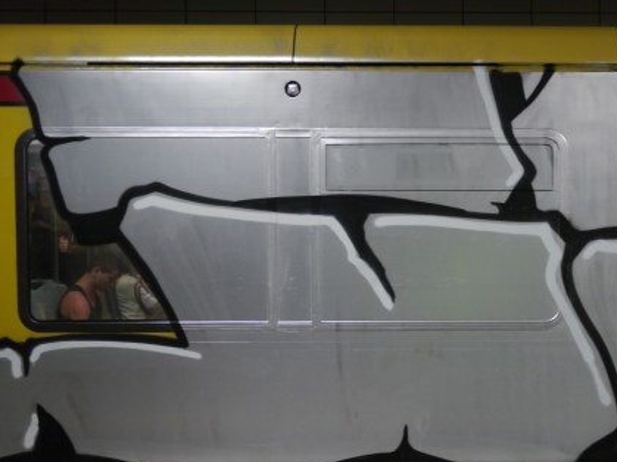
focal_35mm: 64
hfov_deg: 29.8
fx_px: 1140
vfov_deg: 22.9
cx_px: 468
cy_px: 239
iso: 800
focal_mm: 20
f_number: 1.7
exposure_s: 1/125
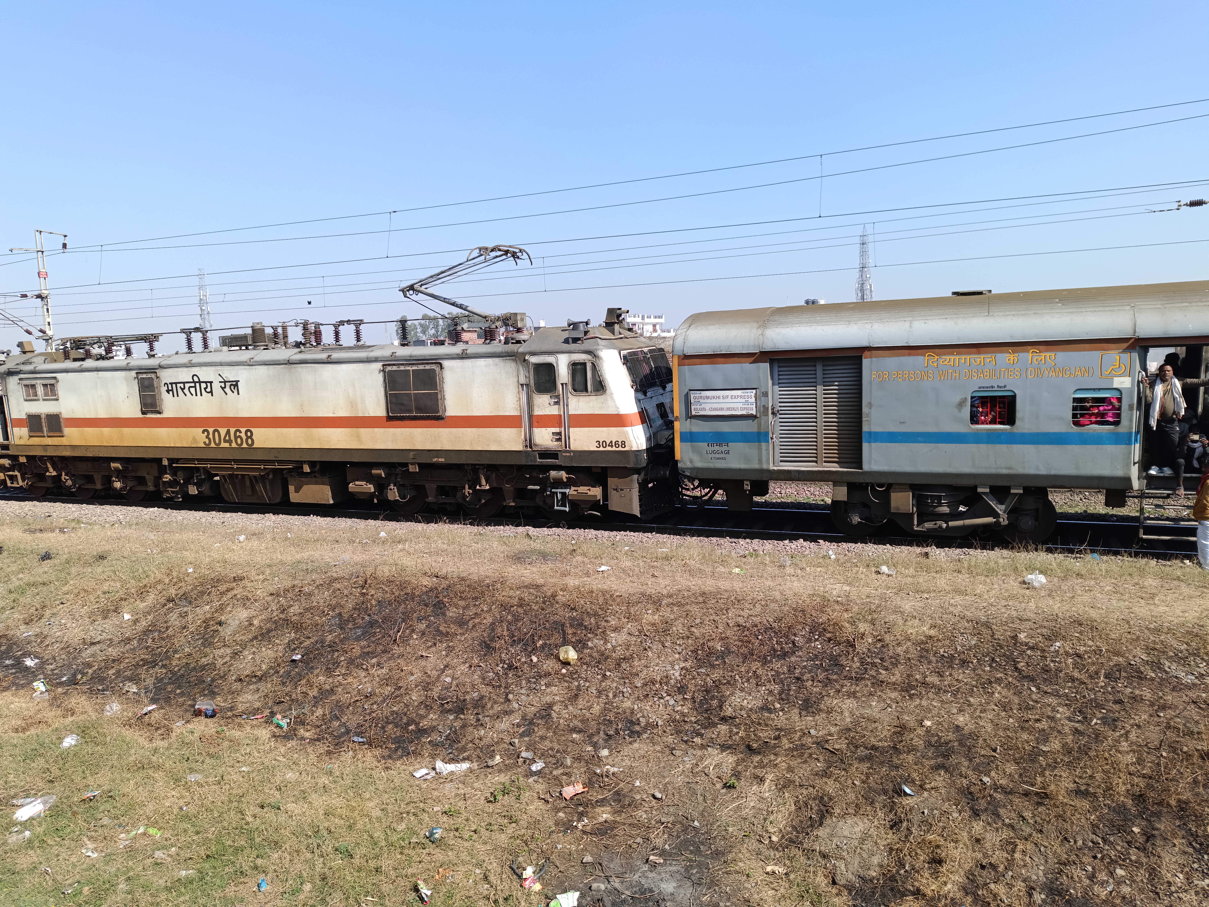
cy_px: 454
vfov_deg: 56.8
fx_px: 838
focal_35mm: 24
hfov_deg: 71.6
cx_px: 604
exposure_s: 1/887
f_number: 1.88
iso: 58
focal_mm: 5.59
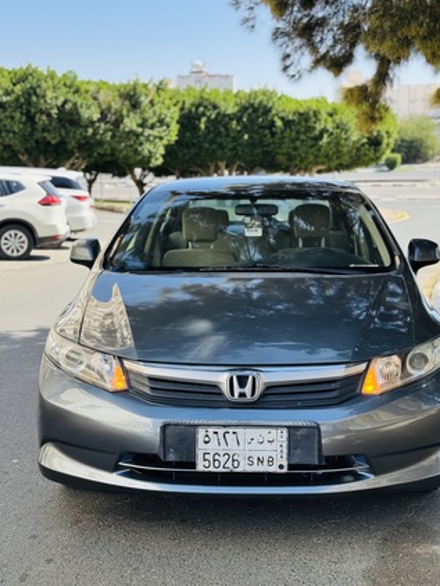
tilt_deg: -8.8
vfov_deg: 36.8
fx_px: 880
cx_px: 237
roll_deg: +0.6
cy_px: 276
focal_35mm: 52
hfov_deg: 28.1
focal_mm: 6.76
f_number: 1.78
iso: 64
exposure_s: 1/1114
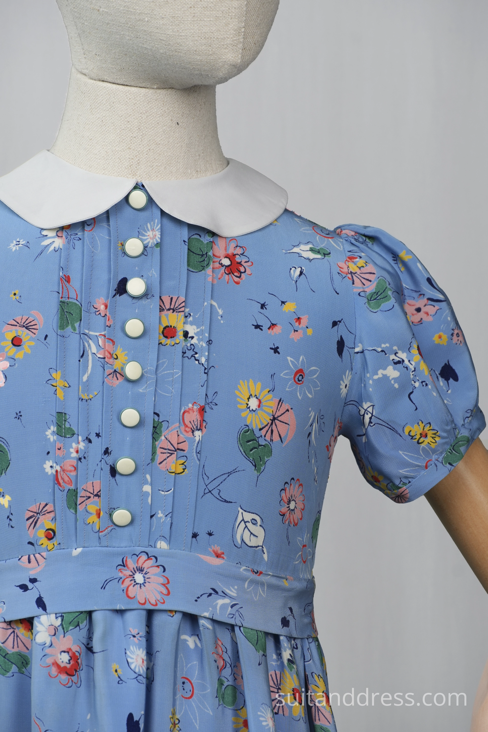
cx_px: 244
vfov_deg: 13.0
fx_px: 3202
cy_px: 366
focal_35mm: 158
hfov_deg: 8.7
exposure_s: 1/30
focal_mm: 105
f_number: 8
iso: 320
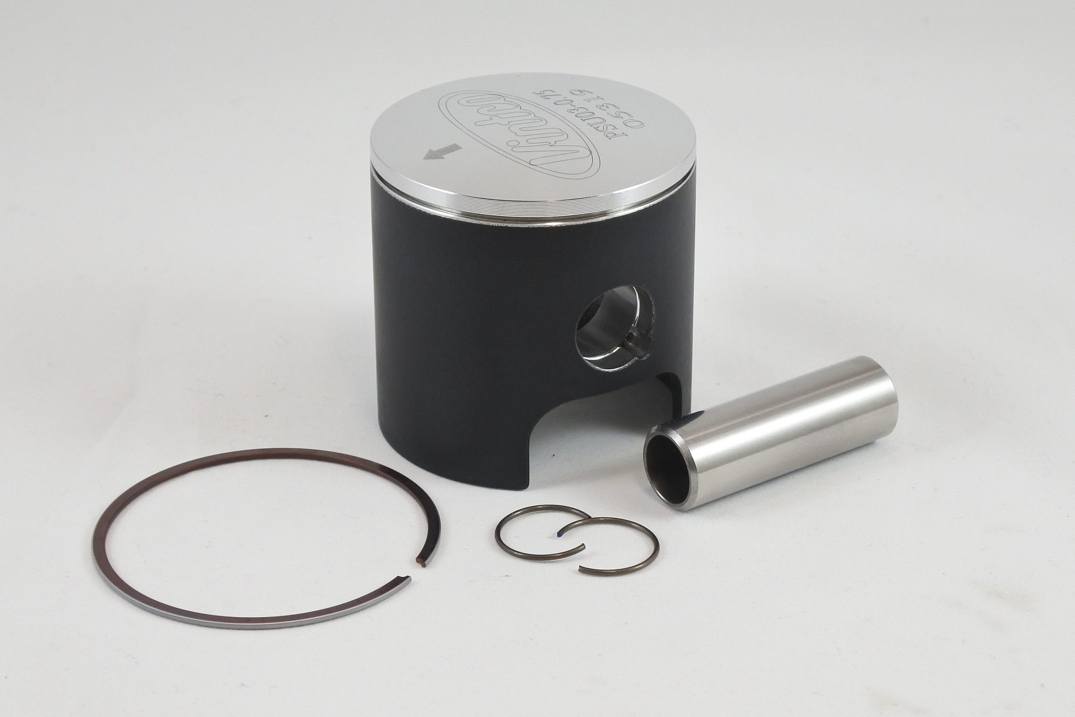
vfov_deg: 24.6
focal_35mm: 55
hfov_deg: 36.2
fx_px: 1643
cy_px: 358
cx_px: 538
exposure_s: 1/125
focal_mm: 20.6
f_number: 4.8
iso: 400
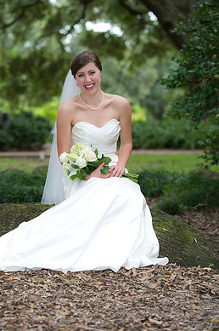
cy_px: 163
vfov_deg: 18.6
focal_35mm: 110
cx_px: 100
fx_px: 1007
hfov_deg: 12.4
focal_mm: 95
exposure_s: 1/125
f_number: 2.8
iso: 400
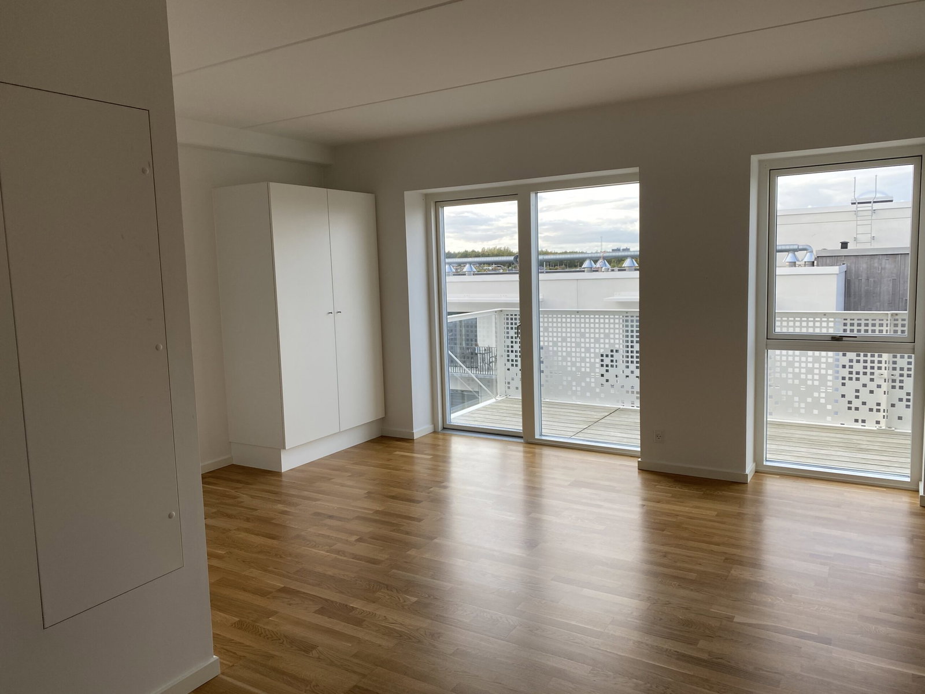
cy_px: 347
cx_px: 462
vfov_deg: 53.1
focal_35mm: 26
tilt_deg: -7.4
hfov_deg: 67.3
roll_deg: +1.4
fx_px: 695
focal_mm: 4.25
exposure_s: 1/122
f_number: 1.8
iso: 40
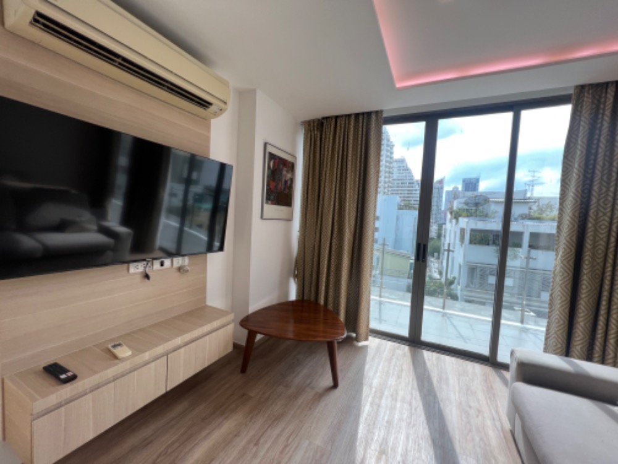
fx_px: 232
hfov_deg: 106.2
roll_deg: -3.7
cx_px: 309
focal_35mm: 13
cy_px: 232
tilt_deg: -6.2
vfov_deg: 89.9
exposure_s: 1/100
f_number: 1.8
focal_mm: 1.57
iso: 40
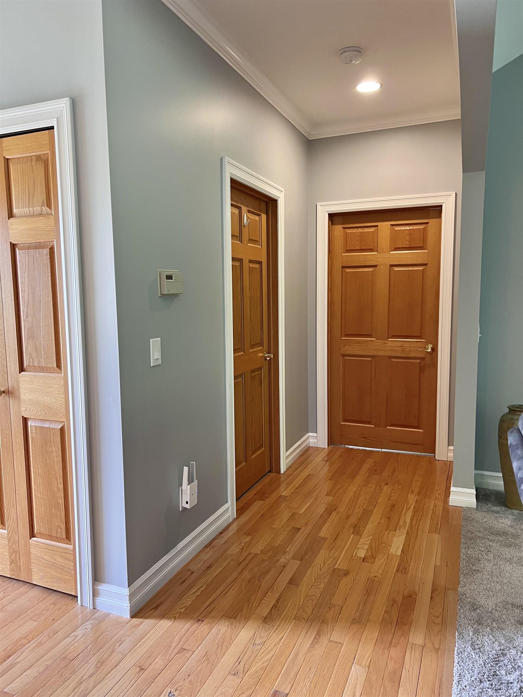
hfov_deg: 53.1
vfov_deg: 67.3
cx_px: 262
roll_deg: +0.5
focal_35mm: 26
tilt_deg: -4.6
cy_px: 348
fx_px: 524
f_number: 1.5
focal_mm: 5.7
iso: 100
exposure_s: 1/60
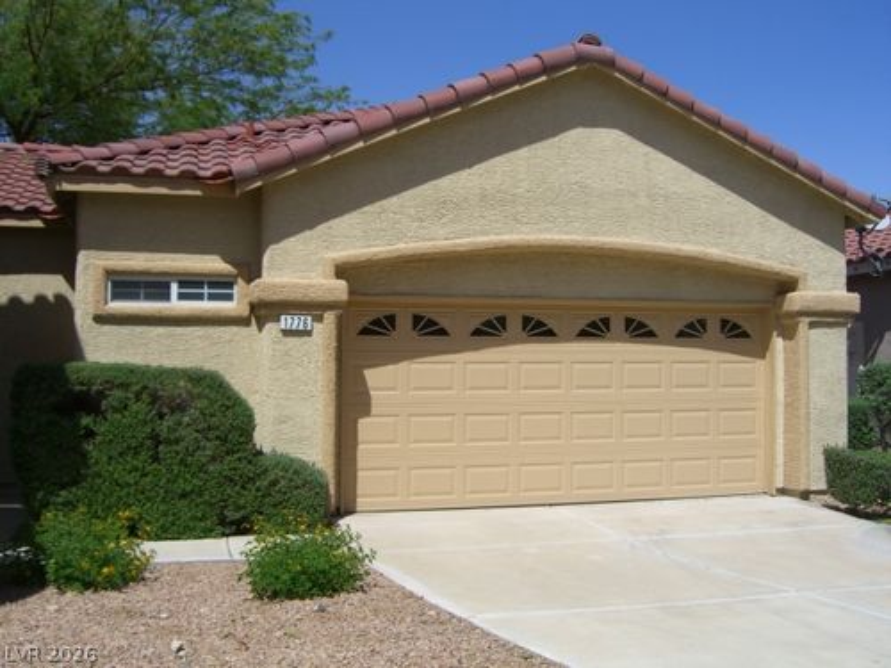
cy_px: 334
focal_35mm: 38
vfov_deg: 37.7
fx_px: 978
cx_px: 446
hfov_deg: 49.0
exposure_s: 1/250
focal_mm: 7.9
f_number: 8
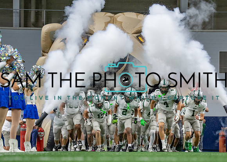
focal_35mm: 127
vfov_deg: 11.3
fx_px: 821
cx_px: 124
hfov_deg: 15.7
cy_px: 112
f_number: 2.8
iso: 2000
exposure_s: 1/1000
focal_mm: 70
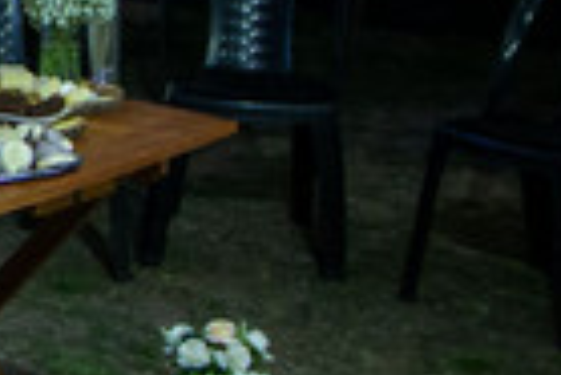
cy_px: 26
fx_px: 1825
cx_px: -351
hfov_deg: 15.7
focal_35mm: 117
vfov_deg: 11.7
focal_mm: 17
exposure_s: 1/50
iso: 2000
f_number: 2.8
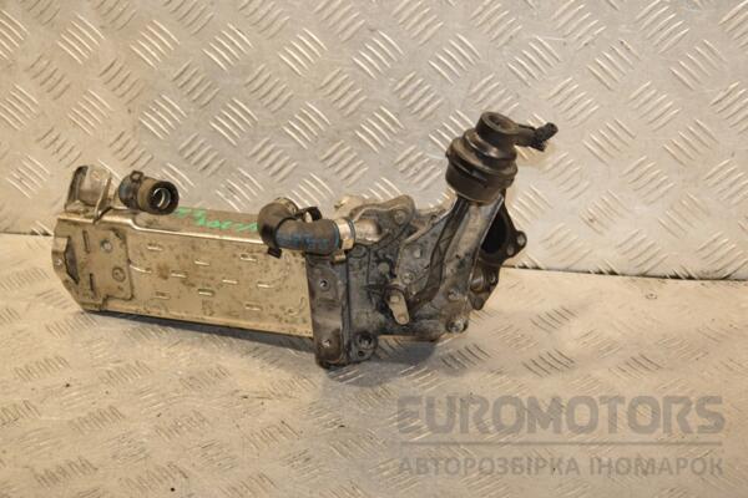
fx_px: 1558
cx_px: 374
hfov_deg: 27.0
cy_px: 249
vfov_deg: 18.2
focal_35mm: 75
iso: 800
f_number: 6.3
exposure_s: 1/200
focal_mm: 50
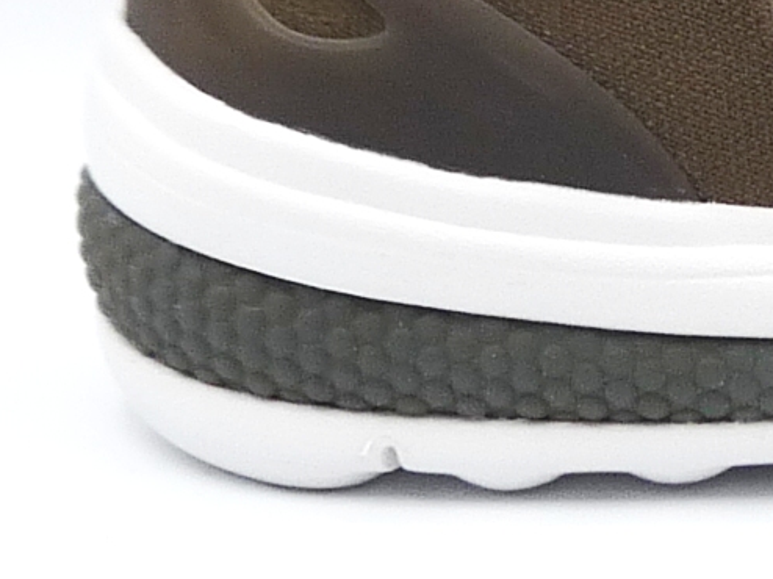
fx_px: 3616
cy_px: 72
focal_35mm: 162
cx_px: 1119
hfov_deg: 11.7
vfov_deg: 9.1
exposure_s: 1/160
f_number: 4
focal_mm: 4.9
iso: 100
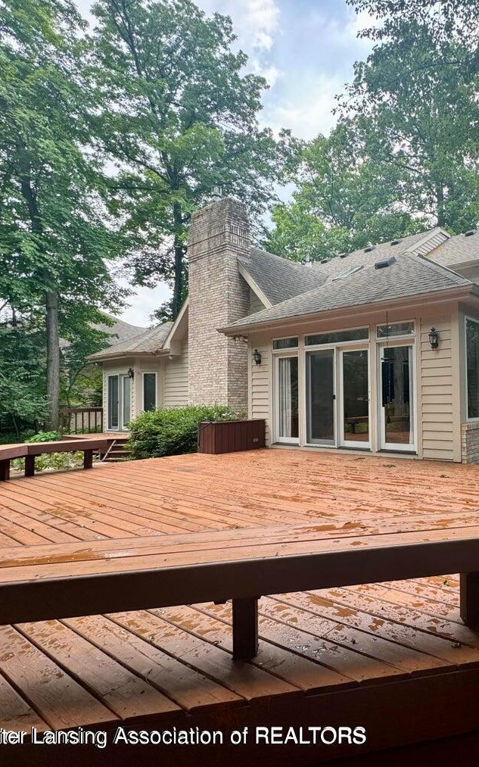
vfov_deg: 85.1
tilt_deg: +1.0
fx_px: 418
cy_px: 383
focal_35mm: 20
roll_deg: +0.3
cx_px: 411
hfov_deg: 53.8
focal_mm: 2.22
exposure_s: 1/150
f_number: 2.2
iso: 40
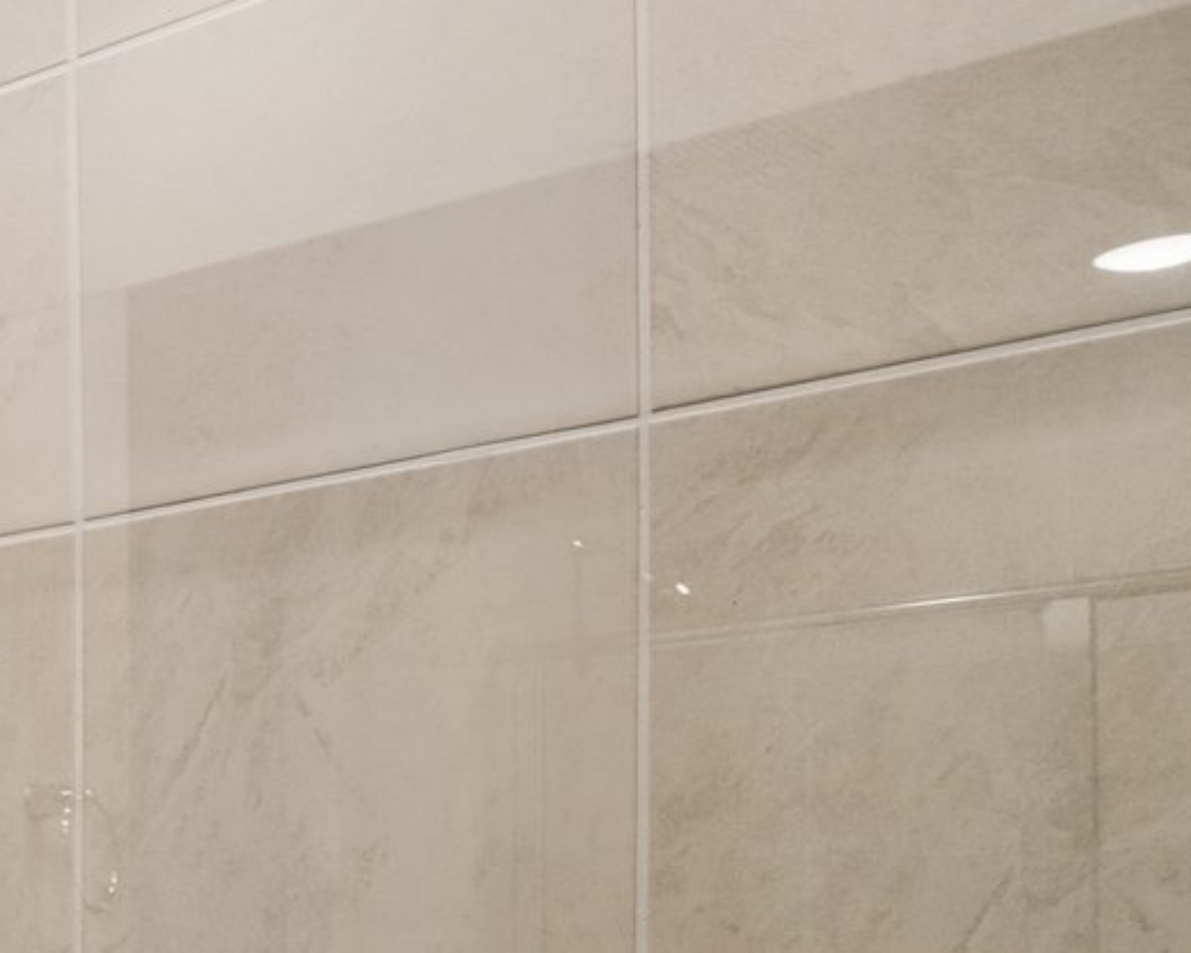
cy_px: 1073
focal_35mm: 59
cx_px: -1118
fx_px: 2080
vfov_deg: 24.0
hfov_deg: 19.7
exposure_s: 1/15
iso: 400
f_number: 8
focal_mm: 16
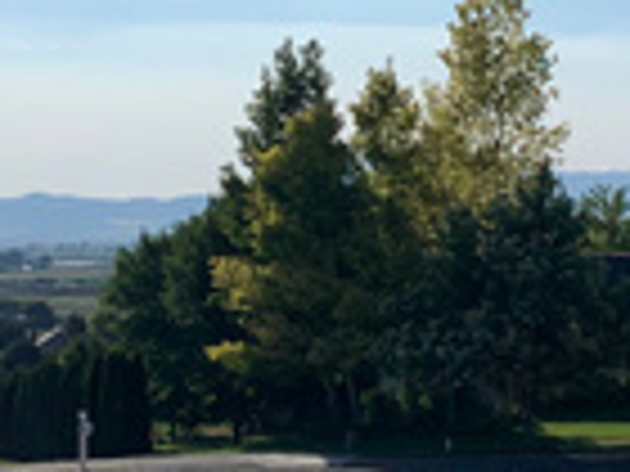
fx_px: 2166
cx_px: 418
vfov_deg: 12.5
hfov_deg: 16.5
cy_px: 229
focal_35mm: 119
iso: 25
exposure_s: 1/6897
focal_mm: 4.25
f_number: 1.8
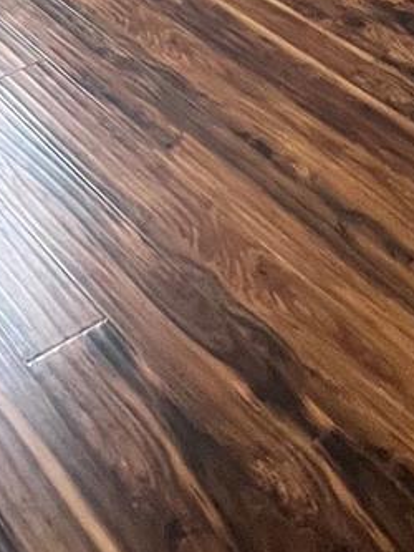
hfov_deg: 20.3
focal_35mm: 60
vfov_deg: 18.4
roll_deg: +3.8
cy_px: -588
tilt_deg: +0.0
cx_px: -237
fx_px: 956
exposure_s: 1/120
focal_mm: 1.57
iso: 100
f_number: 1.8
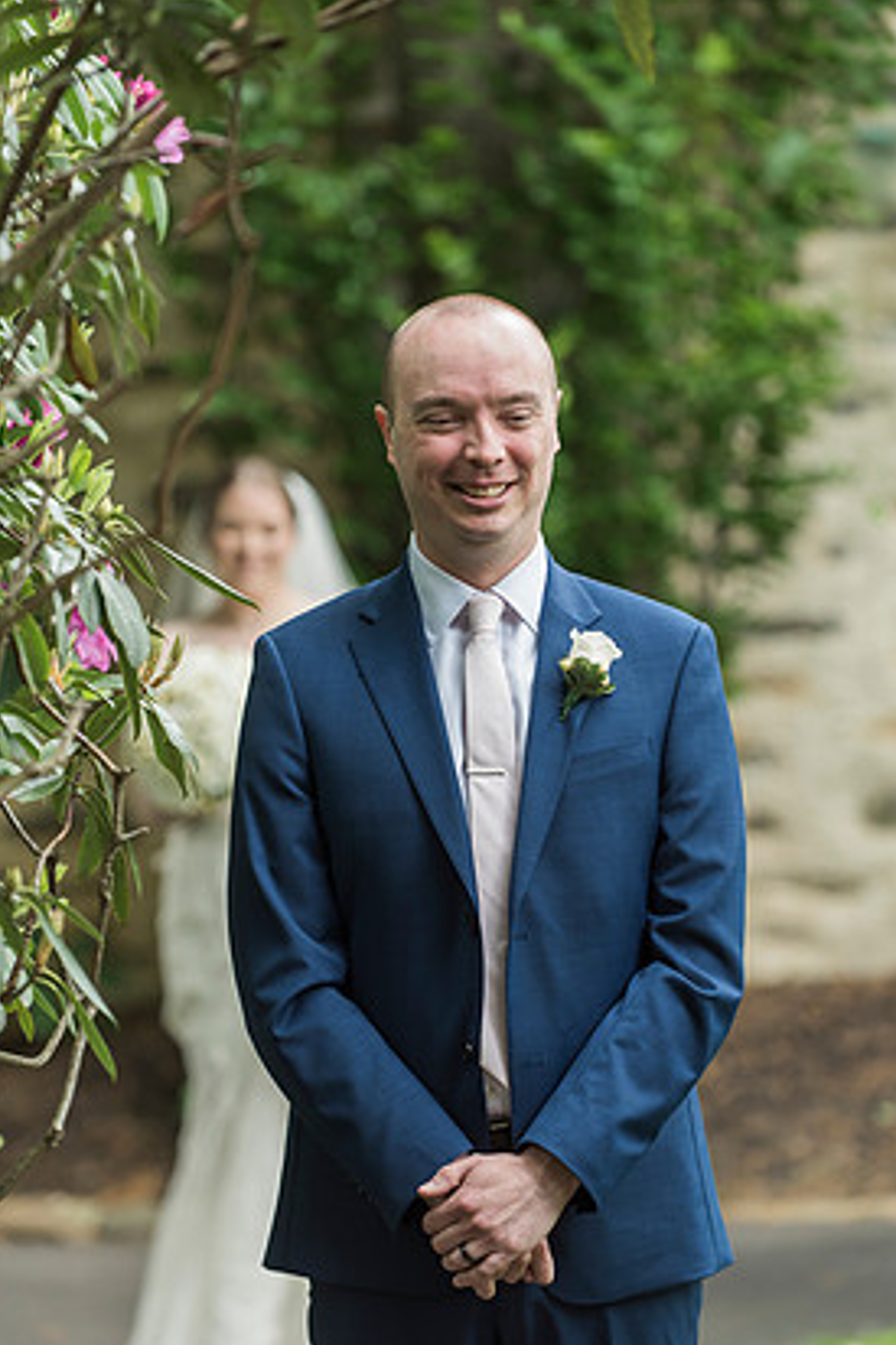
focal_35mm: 169
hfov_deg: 8.1
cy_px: 687
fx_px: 6314
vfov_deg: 12.2
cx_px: 453
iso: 500
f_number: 3.2
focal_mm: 155
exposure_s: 1/200
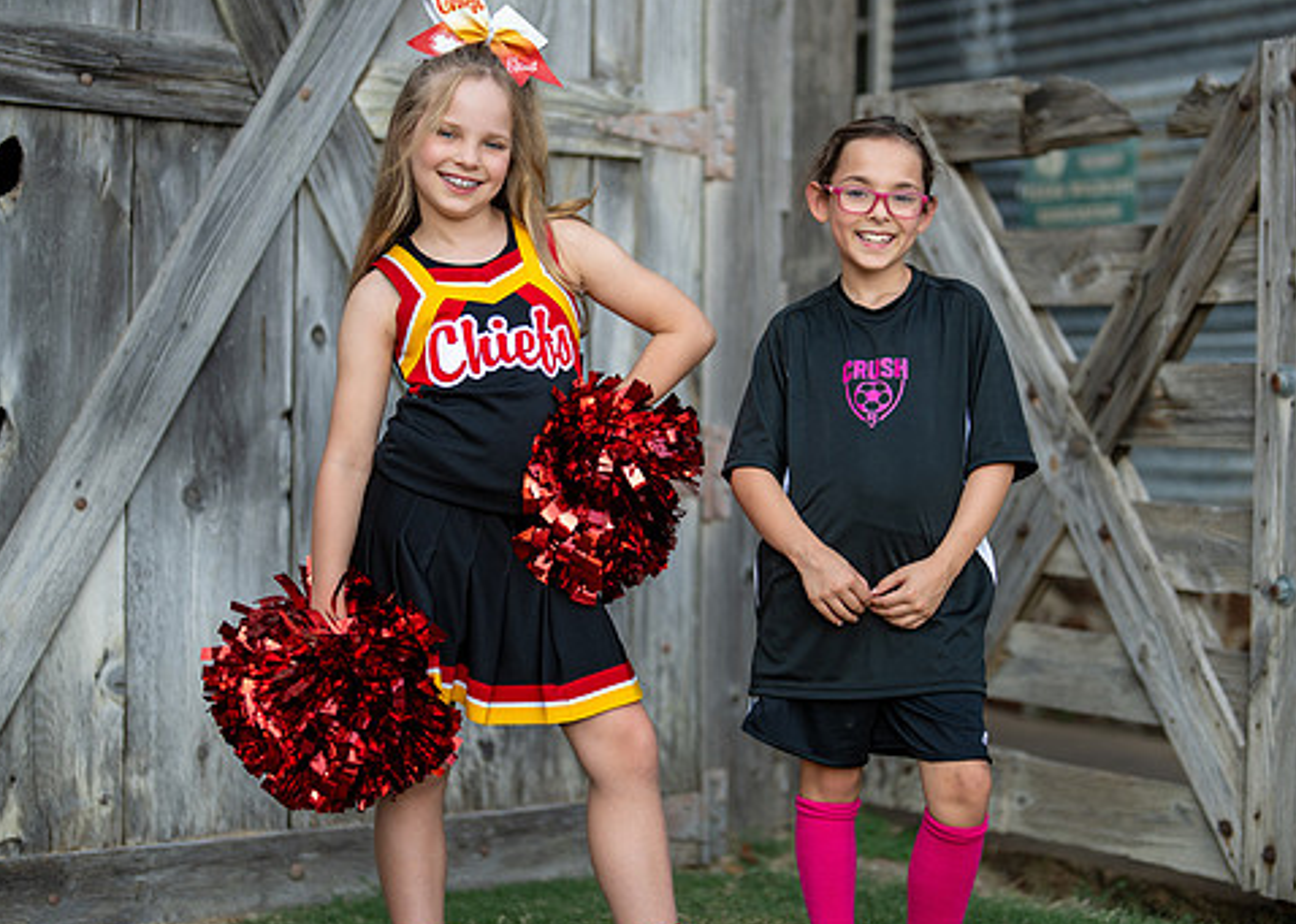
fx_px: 2502
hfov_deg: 29.0
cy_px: 430
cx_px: 749
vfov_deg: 20.9
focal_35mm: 68
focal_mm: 50
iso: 125
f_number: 1.2
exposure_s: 1/2000
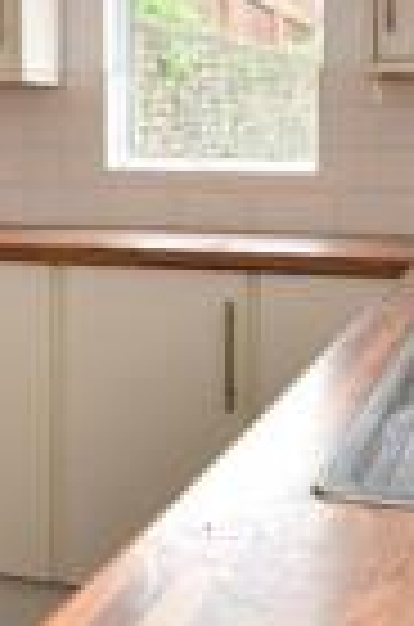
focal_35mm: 71
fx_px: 1231
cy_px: 137
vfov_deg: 28.0
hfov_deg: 17.6
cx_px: -158
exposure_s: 1/8
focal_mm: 10
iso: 400
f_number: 8
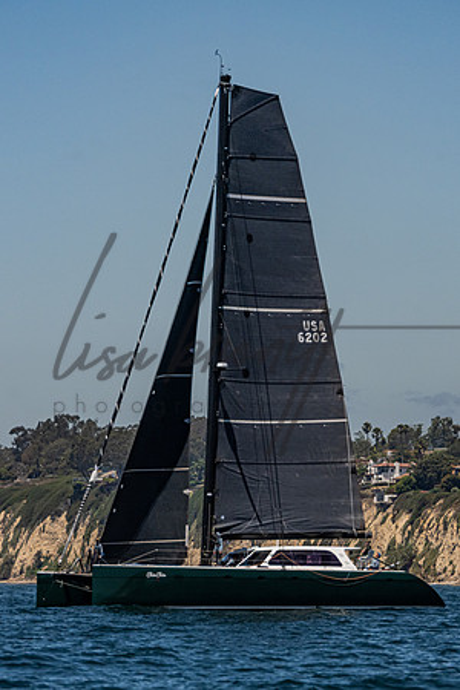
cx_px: 231
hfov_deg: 4.5
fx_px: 5794
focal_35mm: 302
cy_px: 345
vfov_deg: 6.8
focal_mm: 200
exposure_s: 1/5000
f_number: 8
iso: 640
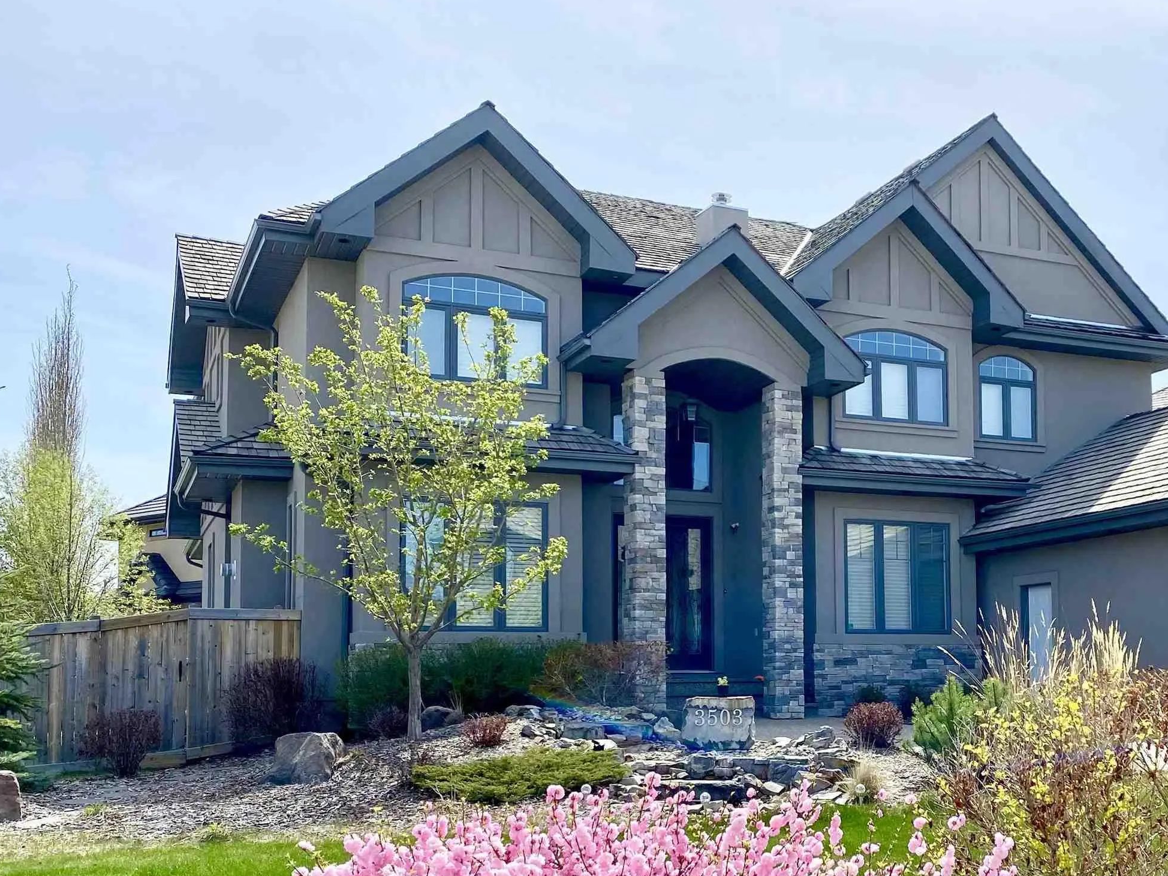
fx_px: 1383
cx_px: 857
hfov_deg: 44.4
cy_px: 607
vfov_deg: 34.7
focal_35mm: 41
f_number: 1.8
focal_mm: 4.25
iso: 32
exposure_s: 1/3205
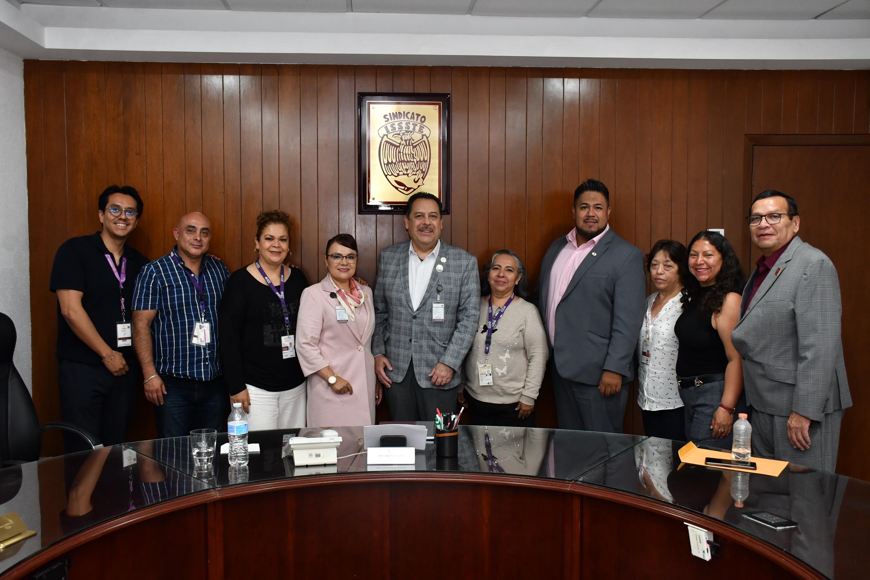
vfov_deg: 36.9
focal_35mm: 36
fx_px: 870
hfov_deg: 53.1
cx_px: 435
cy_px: 290
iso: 1250
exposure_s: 1/100
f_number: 5.6
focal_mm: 24
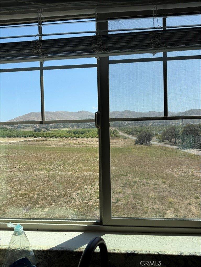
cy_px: 134
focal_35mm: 24
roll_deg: -0.8
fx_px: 186
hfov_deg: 56.8
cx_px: 100
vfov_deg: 71.6
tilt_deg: -2.1
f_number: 1.78
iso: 80
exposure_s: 1/3021
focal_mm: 6.76
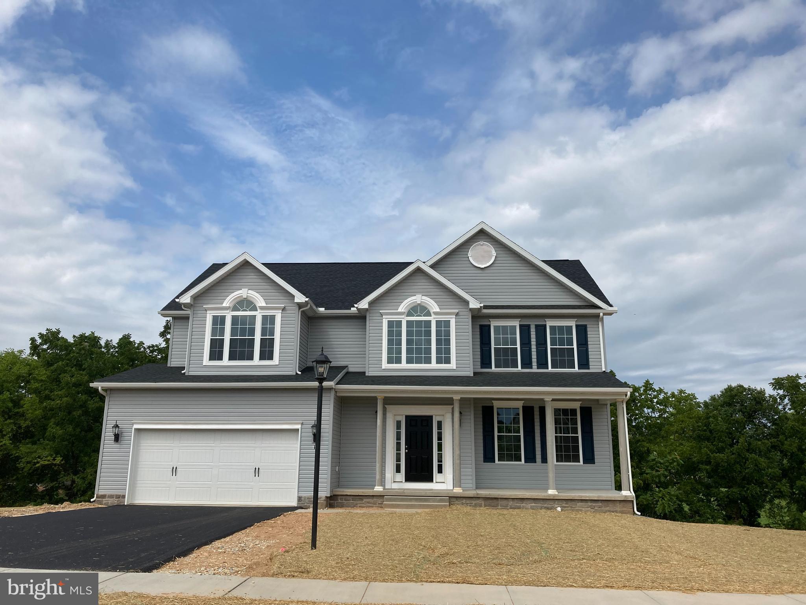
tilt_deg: +14.9
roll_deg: -2.1
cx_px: 403
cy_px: 302
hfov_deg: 63.4
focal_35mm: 28
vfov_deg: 49.7
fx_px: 652
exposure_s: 1/3436
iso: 25
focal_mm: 3.99
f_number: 1.8
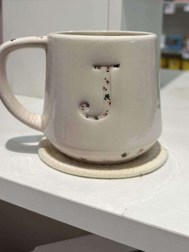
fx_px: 284
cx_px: 97
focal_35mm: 39
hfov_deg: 36.8
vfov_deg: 46.1
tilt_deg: -6.4
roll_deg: -1.8
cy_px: 62
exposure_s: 1/102
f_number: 1.78
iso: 50
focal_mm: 6.86
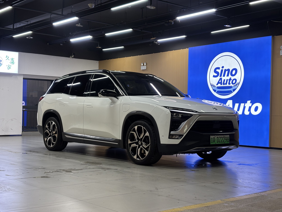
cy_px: 106
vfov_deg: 28.0
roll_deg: -0.9
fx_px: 424
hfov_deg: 36.8
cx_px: 141
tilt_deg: +1.1
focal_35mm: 52
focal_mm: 5.96
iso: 50
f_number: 1.6
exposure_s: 1/50
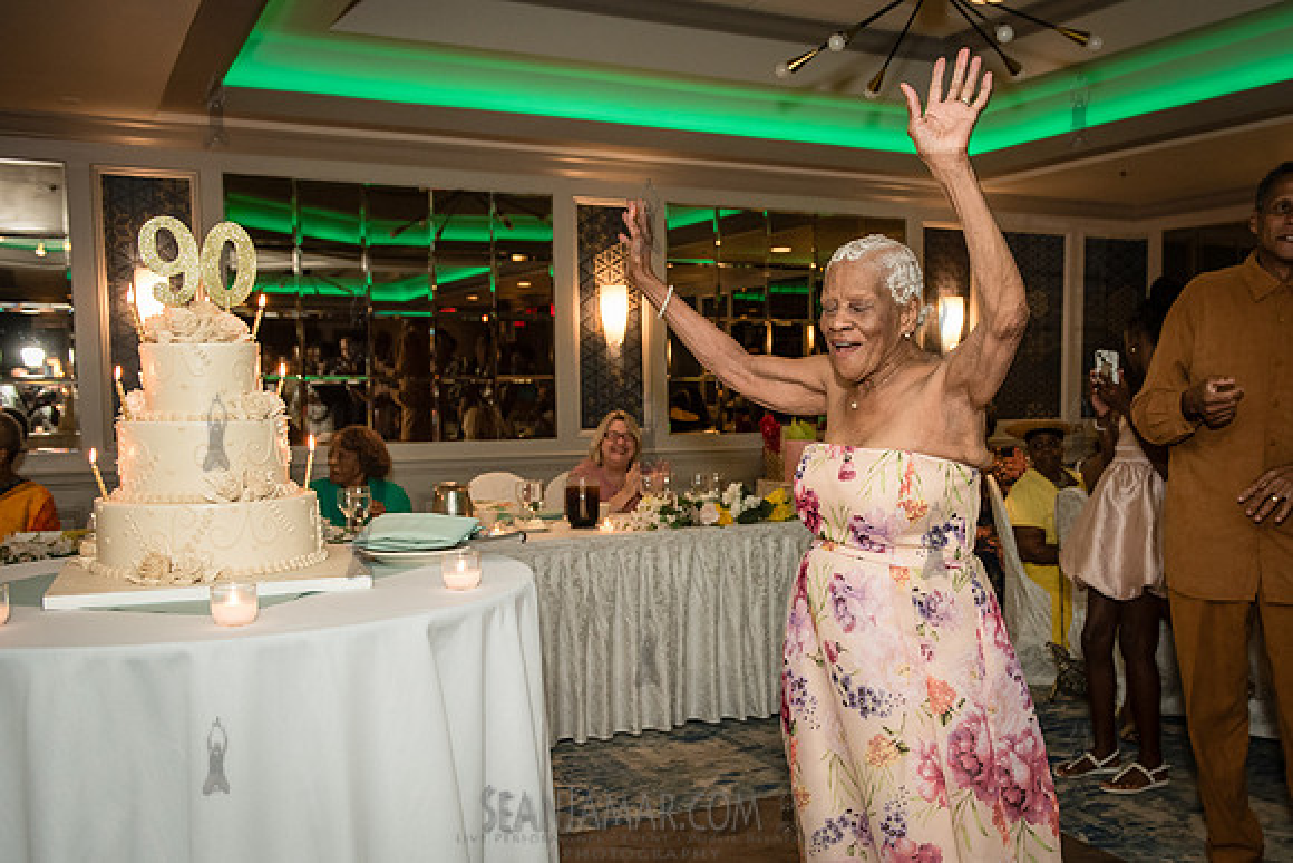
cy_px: 510
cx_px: 788
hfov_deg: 53.0
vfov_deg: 37.0
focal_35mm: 36
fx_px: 1285
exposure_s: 1/200
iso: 1600
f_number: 3.5
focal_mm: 29
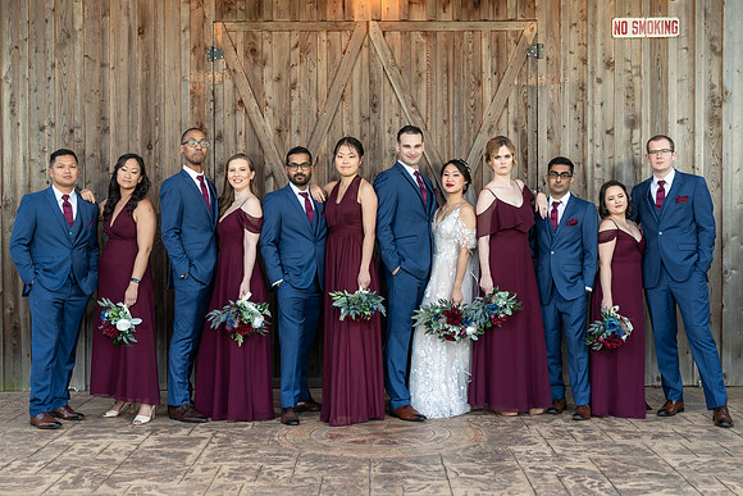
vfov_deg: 26.7
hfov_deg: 39.2
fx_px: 1045
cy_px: 248
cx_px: 372
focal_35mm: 51
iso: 250
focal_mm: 50
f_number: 4
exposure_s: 1/250
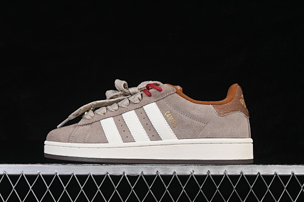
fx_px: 633
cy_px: 101
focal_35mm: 75
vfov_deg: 18.2
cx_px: 152
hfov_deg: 27.0
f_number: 8
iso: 160
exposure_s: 1/80
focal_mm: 50
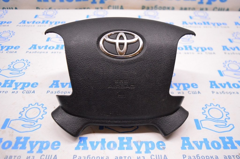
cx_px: 120
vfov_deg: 41.6
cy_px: 80
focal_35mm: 32
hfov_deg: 59.5
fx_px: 210
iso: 3200
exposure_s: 1/320
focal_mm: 21
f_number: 3.8
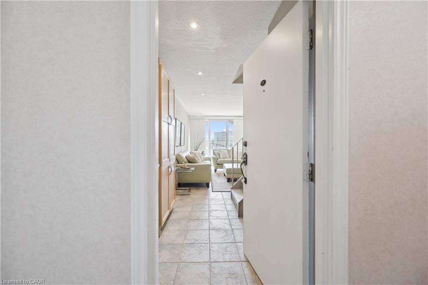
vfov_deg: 81.2
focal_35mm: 14
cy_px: 142
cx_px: 214
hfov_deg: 104.3
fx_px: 166
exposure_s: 1/100
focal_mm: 14
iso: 800
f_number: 6.3
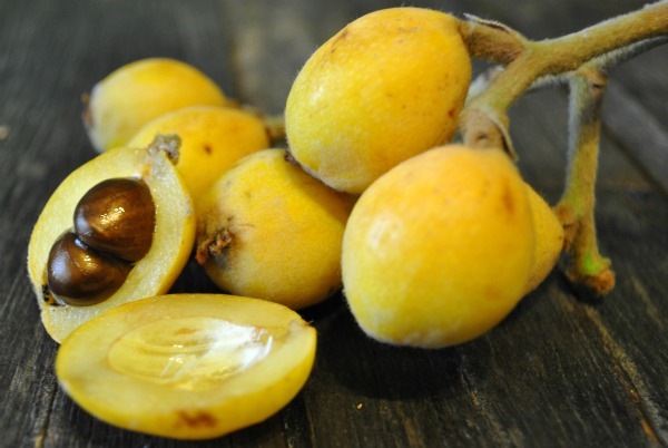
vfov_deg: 30.0
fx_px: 836
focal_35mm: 45
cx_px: 334
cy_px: 224
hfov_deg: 43.5
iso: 400
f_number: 4.5
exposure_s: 1/8
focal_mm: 30
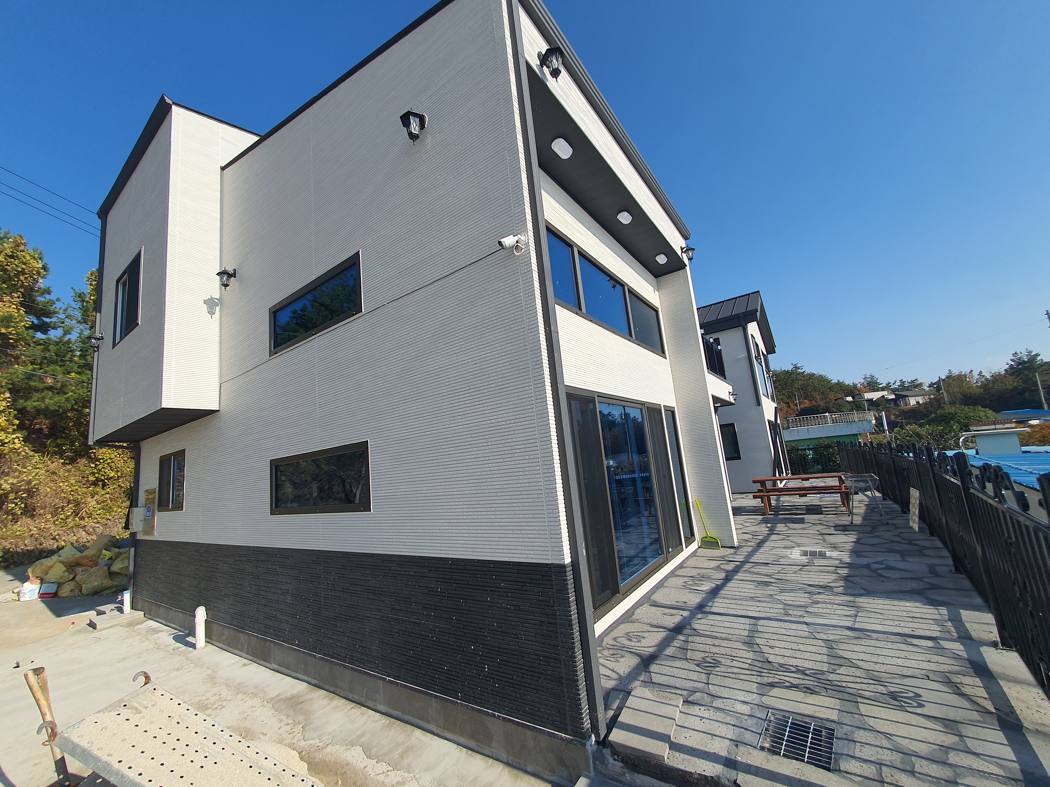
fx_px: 394
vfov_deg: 89.9
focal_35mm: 13
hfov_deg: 106.2
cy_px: 394
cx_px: 525
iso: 50
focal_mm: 1.8
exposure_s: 1/962
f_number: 2.2
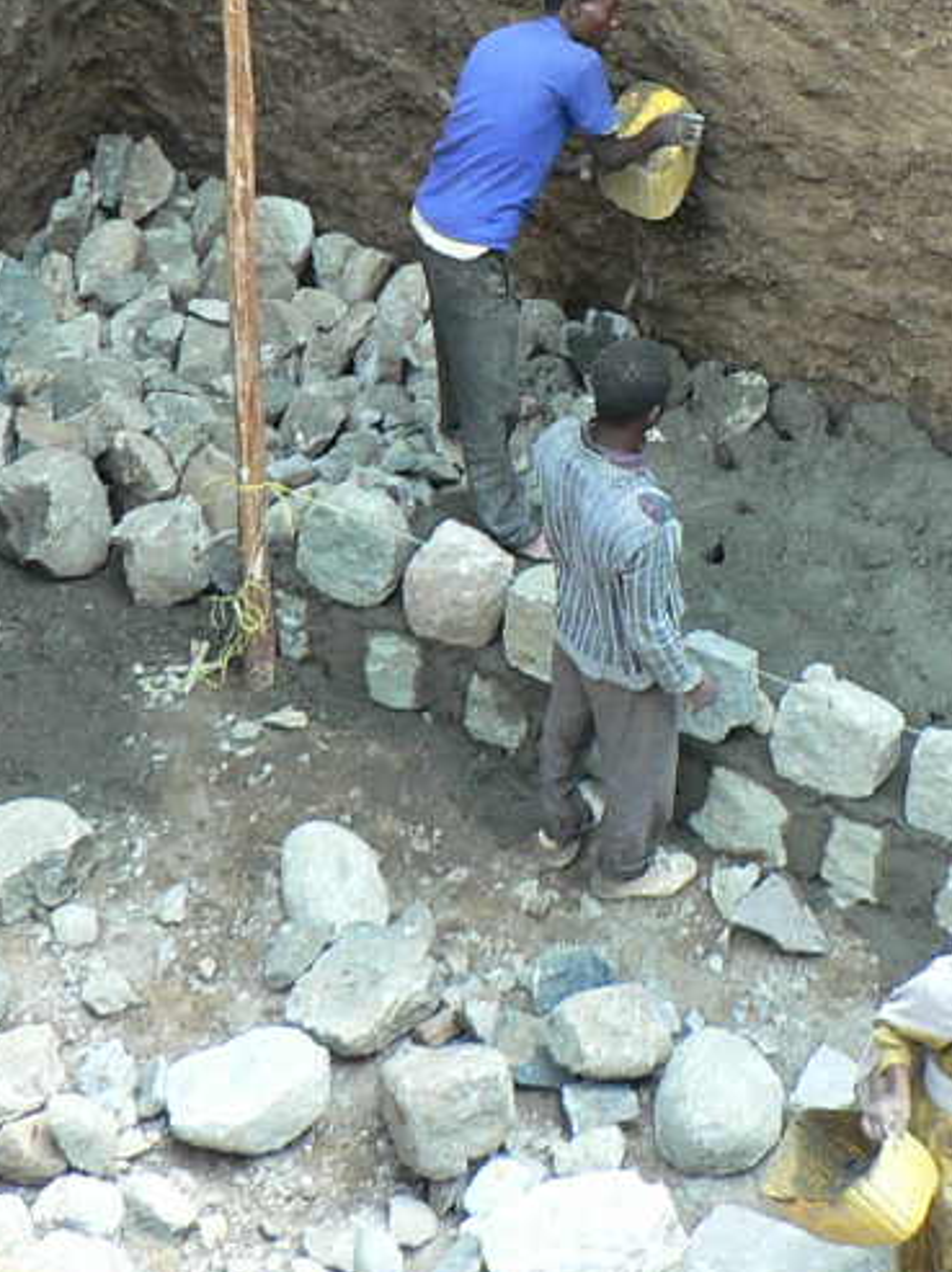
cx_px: 535
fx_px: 2607
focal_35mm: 71
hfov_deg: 20.7
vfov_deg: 26.5
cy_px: 124
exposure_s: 1/40
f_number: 2.8
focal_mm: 6
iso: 64
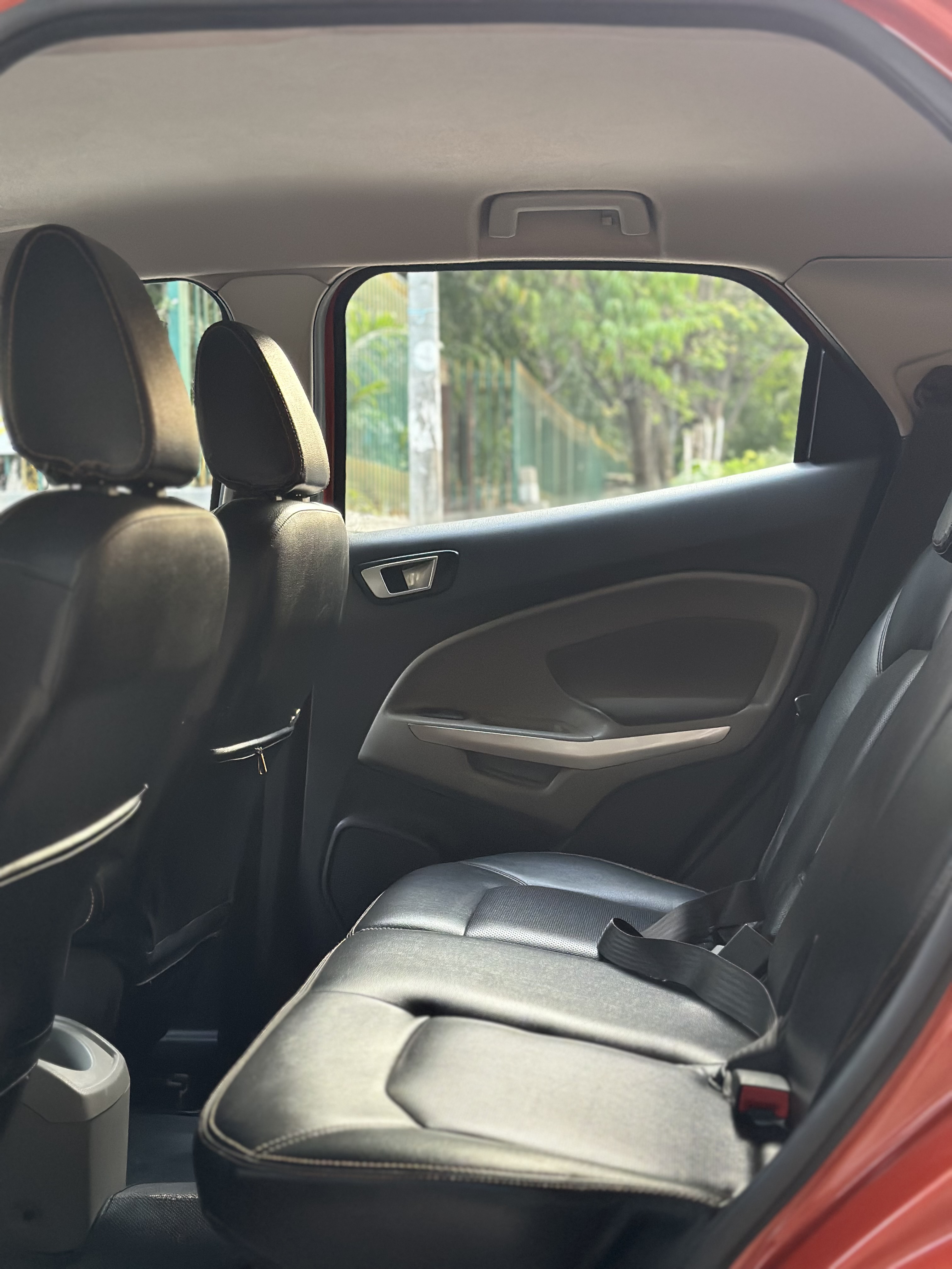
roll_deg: -0.3
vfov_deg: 39.7
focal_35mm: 48
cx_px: 476
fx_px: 1760
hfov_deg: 30.3
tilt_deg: -3.1
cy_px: 634
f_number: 1.78
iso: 400
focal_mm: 6.86
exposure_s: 1/57
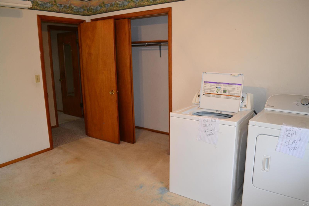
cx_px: 154
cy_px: 103
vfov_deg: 47.9
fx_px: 232
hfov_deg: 67.4
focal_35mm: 27
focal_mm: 18
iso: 1000
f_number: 3.5
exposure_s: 1/60
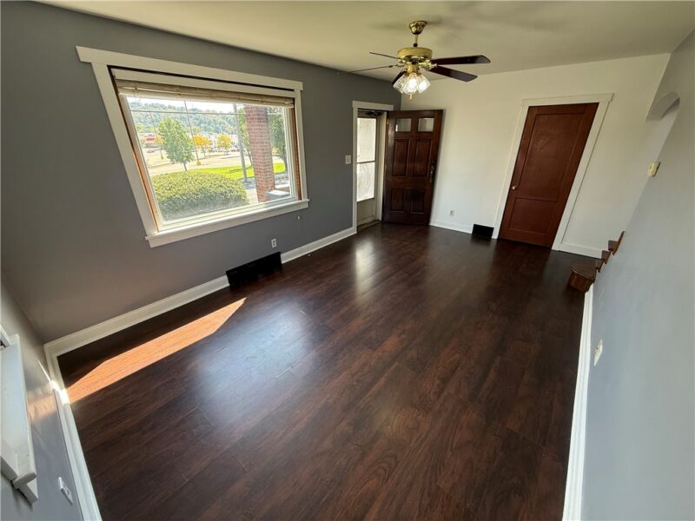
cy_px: 260
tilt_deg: -24.2
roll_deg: +0.2
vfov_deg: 85.7
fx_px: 281
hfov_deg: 102.1
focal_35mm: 14
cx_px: 348
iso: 100
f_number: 2.2
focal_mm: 2.22
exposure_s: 1/120
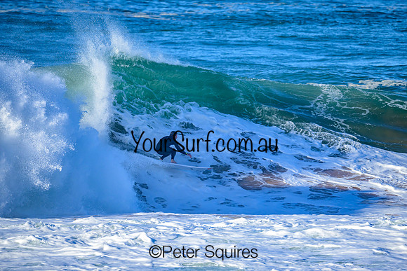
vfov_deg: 1.7
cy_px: 136
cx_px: 204
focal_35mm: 800
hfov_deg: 2.6
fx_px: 9046
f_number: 8
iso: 640
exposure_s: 1/2000
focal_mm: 800
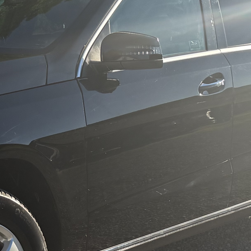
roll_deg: +0.6
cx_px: 80
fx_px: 820
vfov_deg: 17.4
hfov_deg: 17.3
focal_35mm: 100
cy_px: 98
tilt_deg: -6.8
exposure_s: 1/3953
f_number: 1.78
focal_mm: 6.76
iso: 100
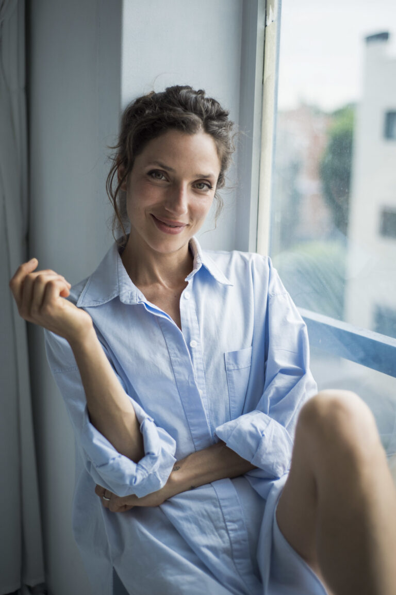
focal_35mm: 50
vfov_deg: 39.6
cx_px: 198
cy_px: 298
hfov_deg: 27.0
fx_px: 826
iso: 320
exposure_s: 1/2500
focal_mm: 50
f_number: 2.2
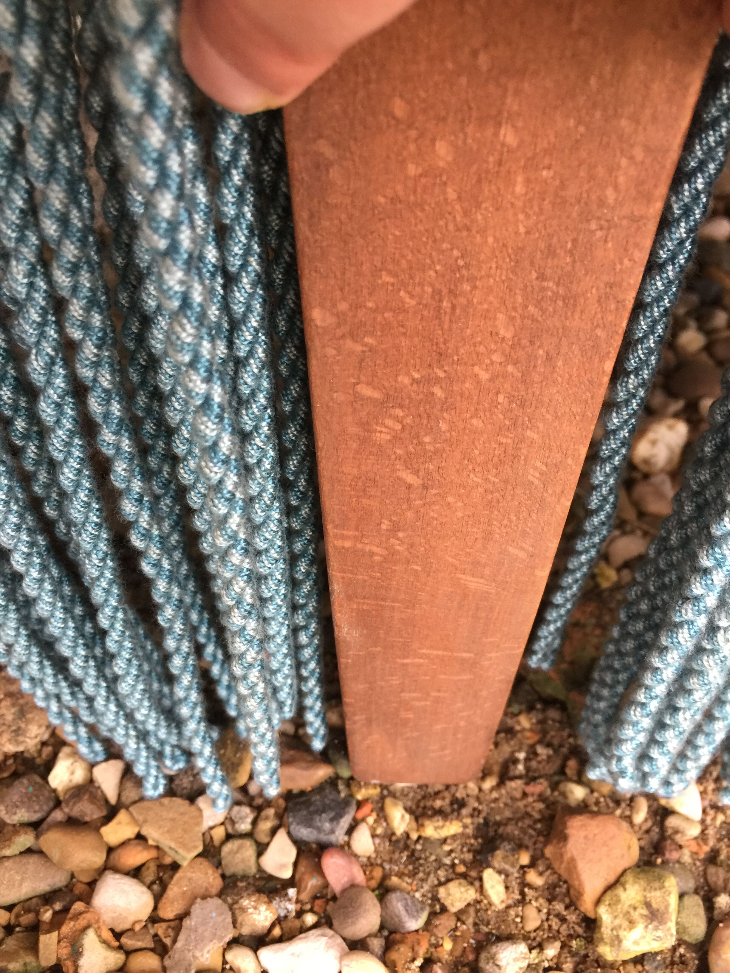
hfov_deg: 48.2
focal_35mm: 29
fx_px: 815
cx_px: 365
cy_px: 486
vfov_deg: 61.7
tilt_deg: -45.8
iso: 64
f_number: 2.2
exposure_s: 1/33
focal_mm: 4.15
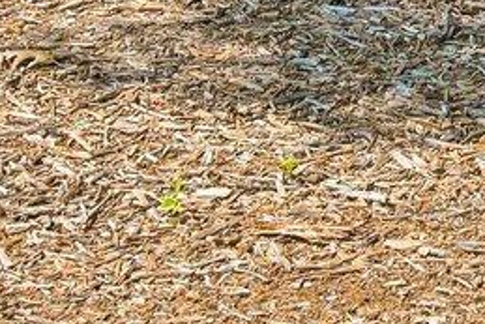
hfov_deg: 8.9
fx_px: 3032
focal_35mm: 225
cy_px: -855
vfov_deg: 5.5
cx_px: 766
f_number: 8
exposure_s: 1/125
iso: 100
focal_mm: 28.5
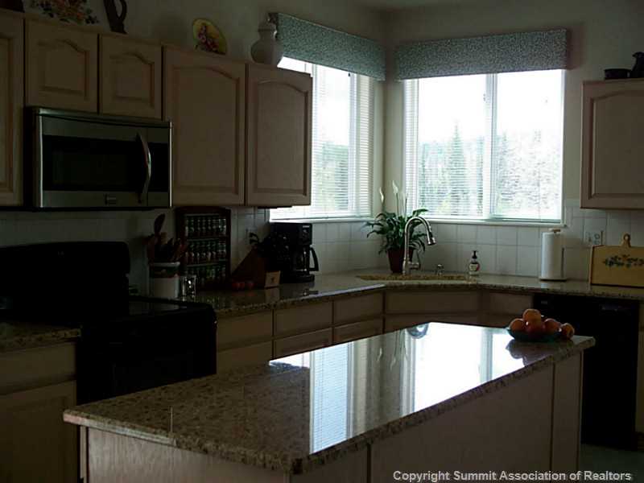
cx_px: 322
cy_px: 242
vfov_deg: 30.9
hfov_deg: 40.4
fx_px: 874
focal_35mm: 47
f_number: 2.9
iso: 80
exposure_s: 1/80
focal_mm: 9.86
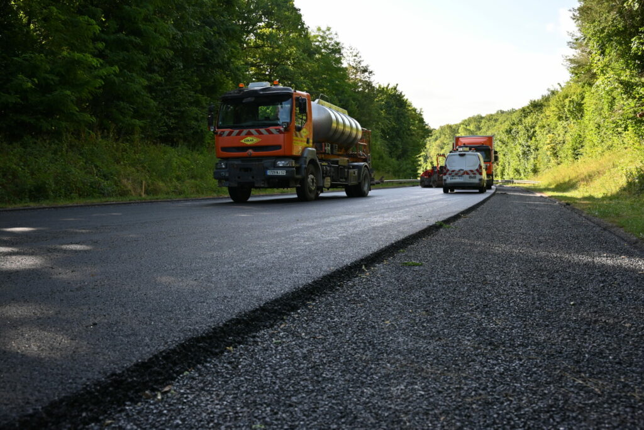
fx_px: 600
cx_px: 322
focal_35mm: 34
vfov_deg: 39.5
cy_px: 215
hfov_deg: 56.5
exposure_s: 1/250
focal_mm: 33.5
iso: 160
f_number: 5.6
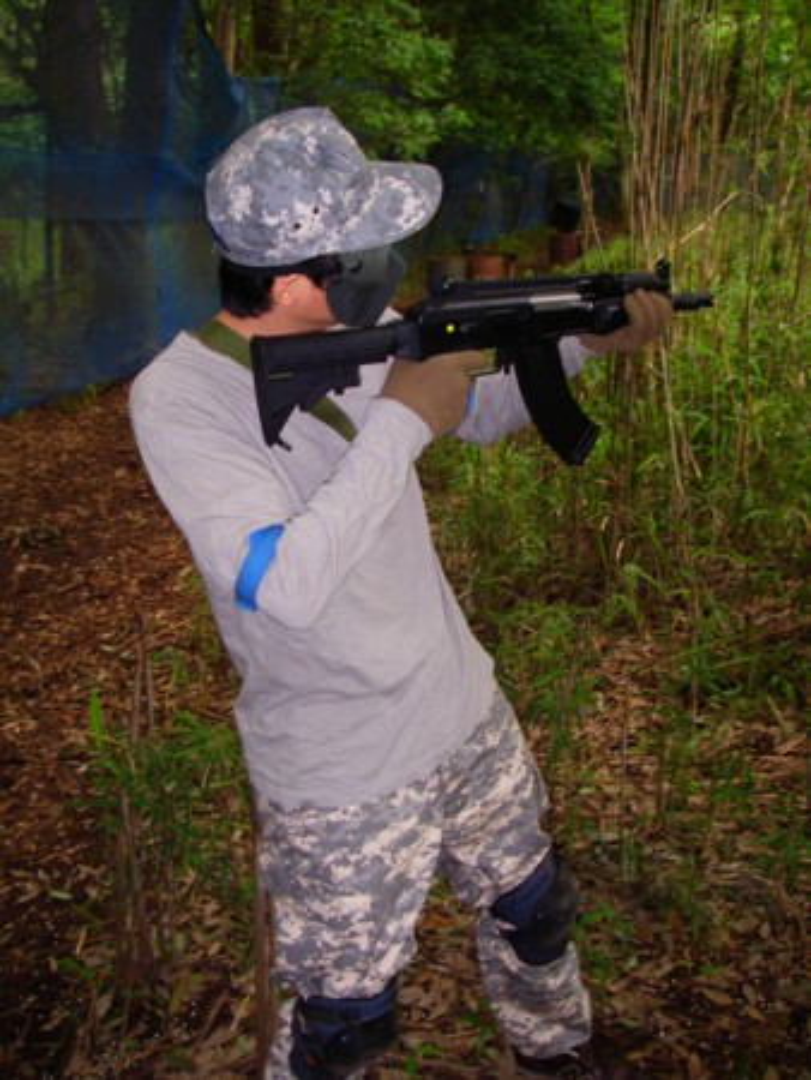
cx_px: 406
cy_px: 540
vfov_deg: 49.0
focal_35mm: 38
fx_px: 1186
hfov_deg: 37.8
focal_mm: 6.3
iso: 160
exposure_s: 1/40
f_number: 3.3
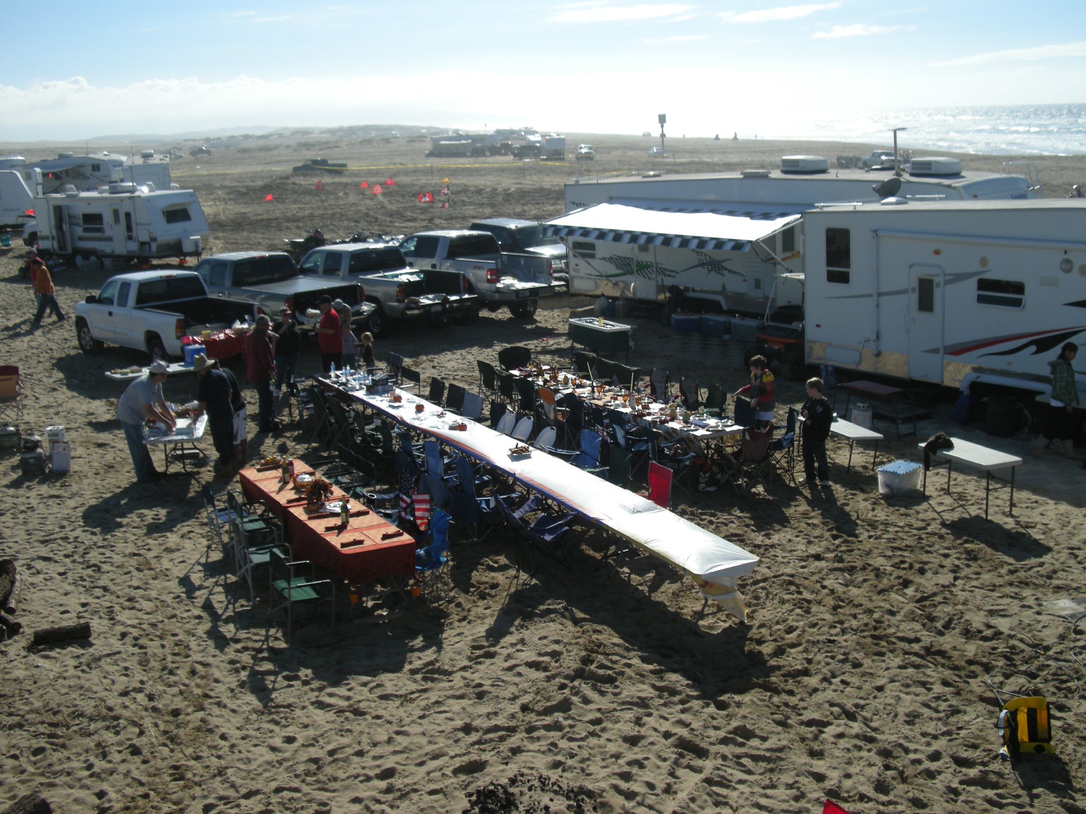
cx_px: 543
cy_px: 407
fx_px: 1161
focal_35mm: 37
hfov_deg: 50.1
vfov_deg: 38.7
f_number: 8
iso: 64
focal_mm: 7.9
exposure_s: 1/246
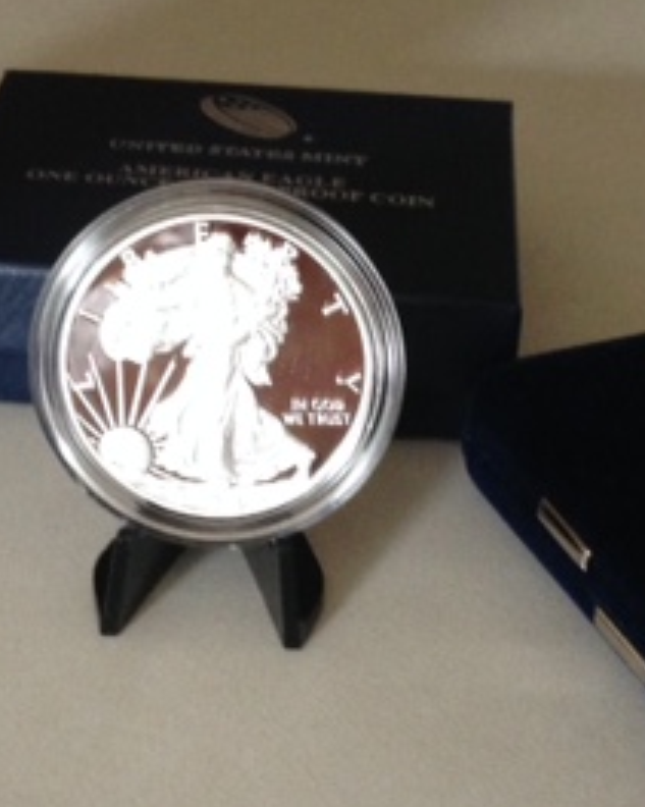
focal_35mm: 78
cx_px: 214
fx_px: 1862
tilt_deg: -31.7
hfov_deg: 19.6
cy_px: 382
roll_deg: -1.1
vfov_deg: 24.4
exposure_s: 1/20
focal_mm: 4.12
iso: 200
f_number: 2.4
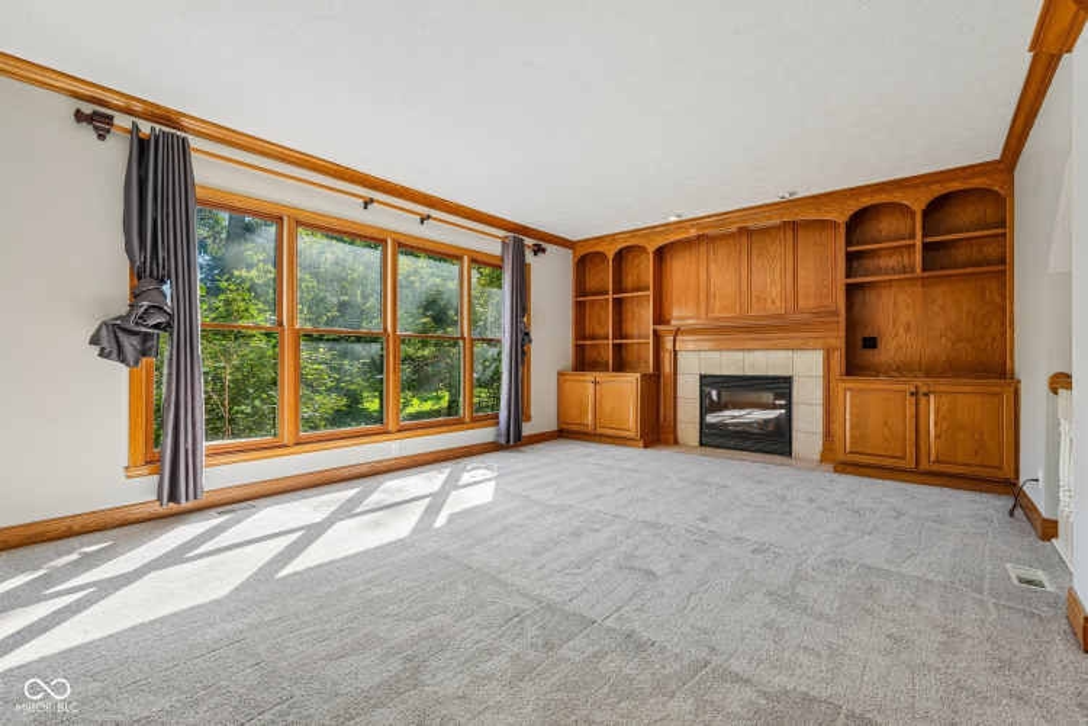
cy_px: 363
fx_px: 484
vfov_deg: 73.7
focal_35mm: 16
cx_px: 544
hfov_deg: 96.7
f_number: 8
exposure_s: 1/30
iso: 250
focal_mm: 16
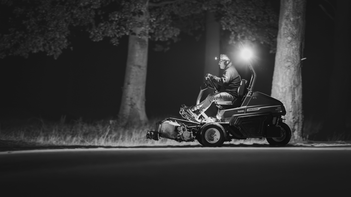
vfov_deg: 6.7
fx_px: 1683
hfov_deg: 11.9
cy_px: 87
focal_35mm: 181
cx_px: 224
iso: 22800
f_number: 1.8
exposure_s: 1/160
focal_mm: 135
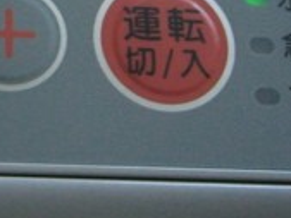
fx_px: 850
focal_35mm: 101
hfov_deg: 18.9
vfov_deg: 14.6
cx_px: 2
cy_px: 53
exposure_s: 1/40
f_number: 2.8
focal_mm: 7.9
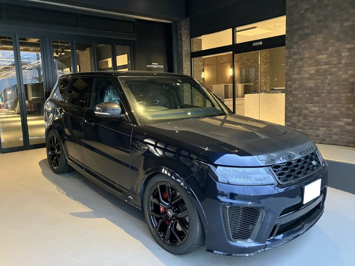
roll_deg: +2.1
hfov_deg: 63.4
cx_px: 178
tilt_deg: -6.8
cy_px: 133
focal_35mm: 28
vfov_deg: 49.7
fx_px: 287
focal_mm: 3.99
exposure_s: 1/25
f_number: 1.8
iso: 500
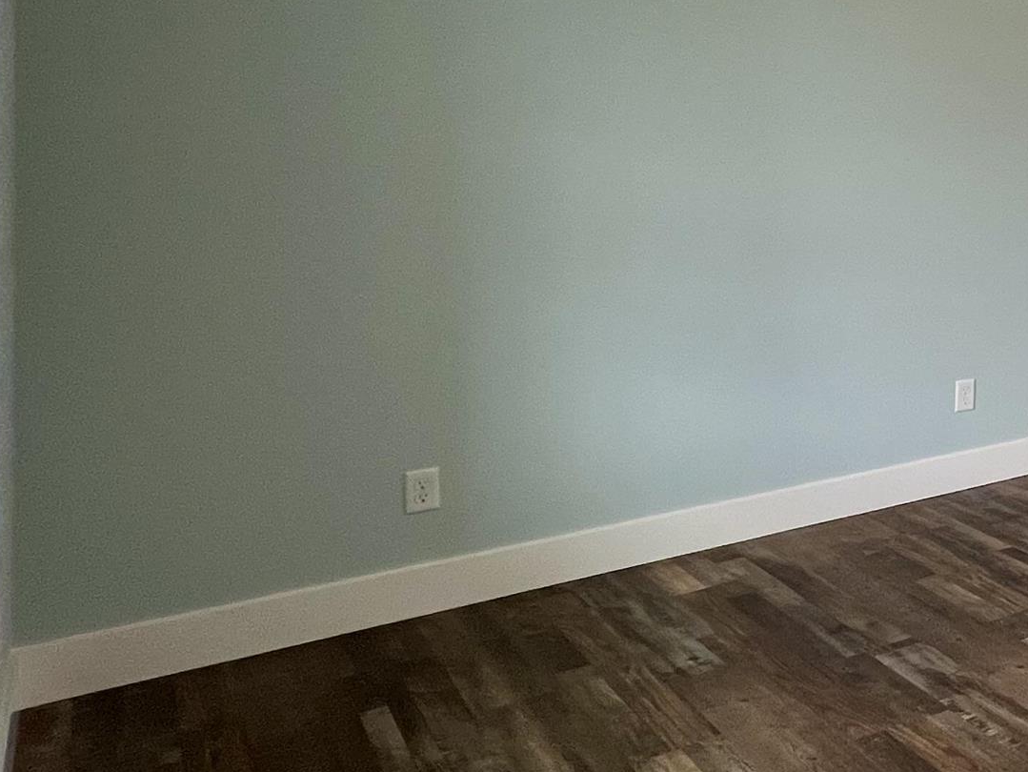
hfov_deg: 33.2
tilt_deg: -1.4
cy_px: 149
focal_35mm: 37
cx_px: 1398
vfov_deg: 37.2
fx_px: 1099
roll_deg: -0.6
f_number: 1.8
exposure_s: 1/120
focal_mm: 1.57
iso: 160
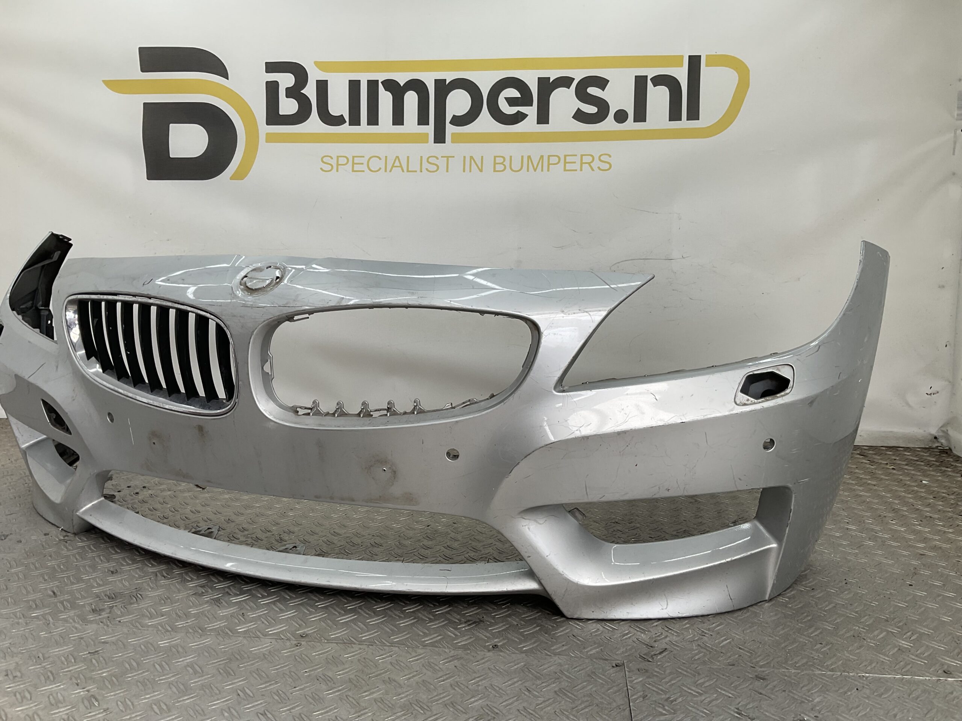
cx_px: 481
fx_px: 806
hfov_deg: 61.7
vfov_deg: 48.2
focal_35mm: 29
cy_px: 360
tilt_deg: -8.3
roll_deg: -1.4
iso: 16
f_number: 1.8
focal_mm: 3
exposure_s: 1/219
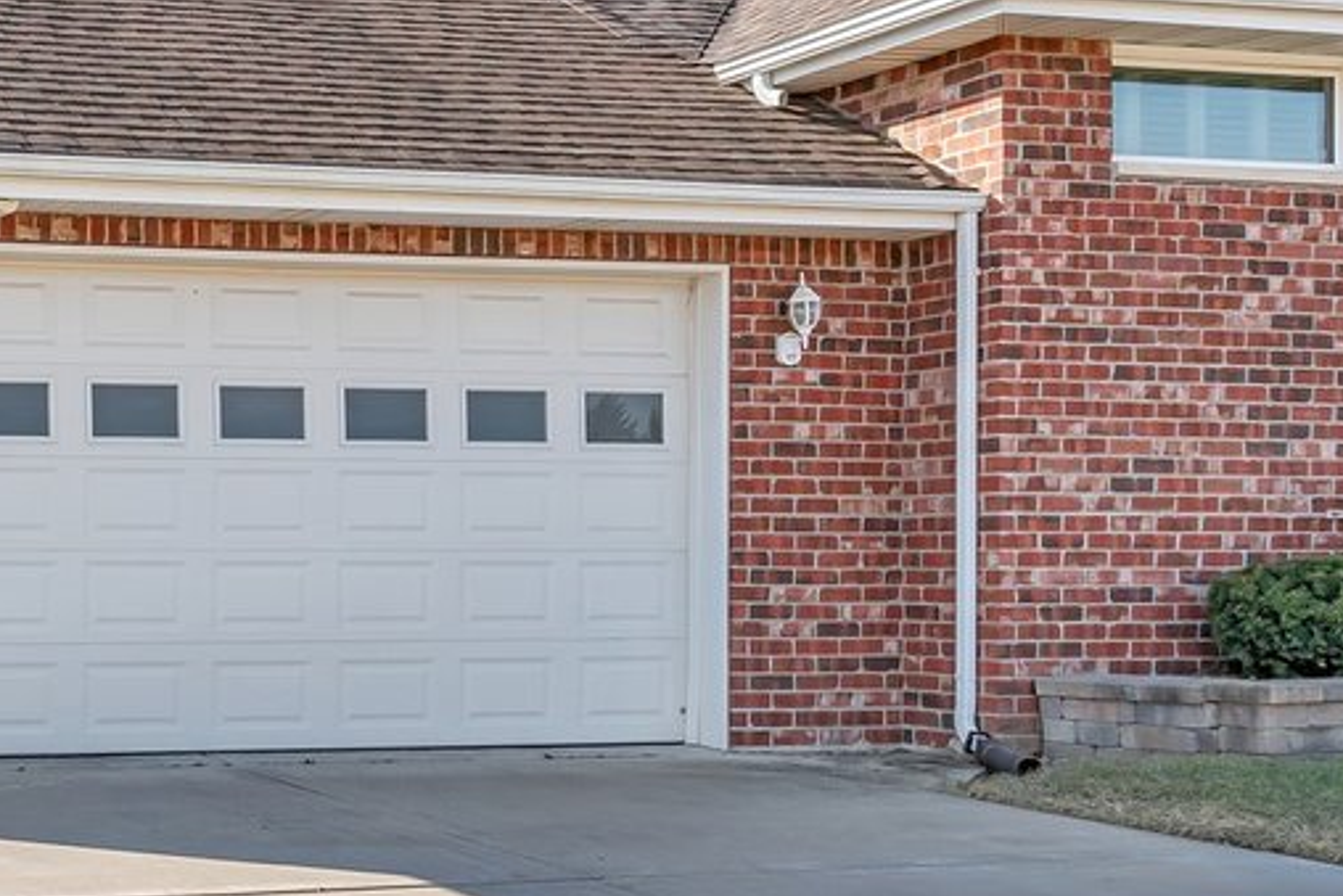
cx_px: -340
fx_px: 1903
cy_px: 357
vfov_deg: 26.4
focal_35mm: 51
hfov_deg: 31.4
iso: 320
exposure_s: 1/250
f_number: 10
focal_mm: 16
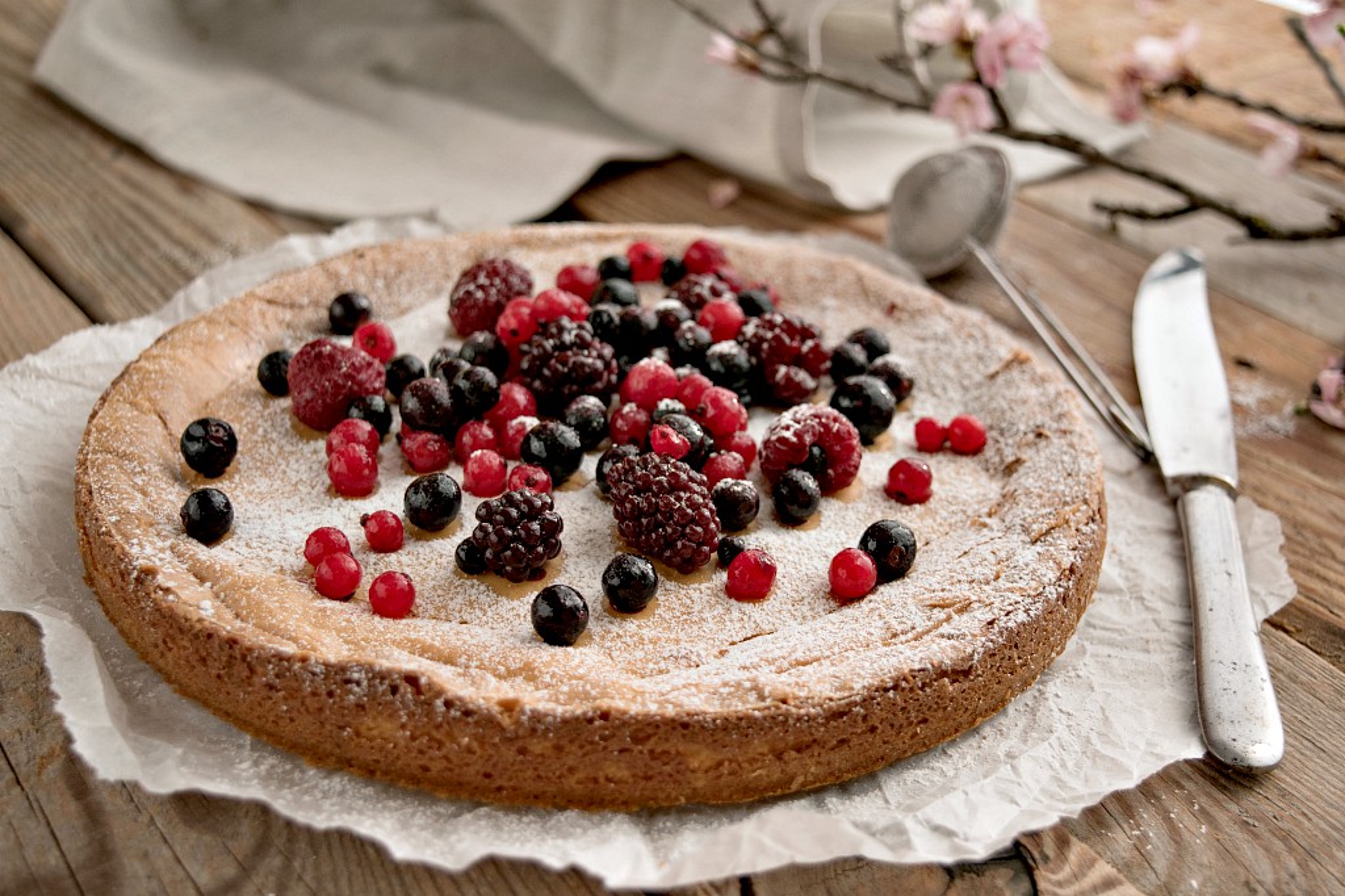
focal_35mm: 52
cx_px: 672
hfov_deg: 37.9
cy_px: 448
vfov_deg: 25.7
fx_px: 1961
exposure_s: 1/200
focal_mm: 35
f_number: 4.5
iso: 100
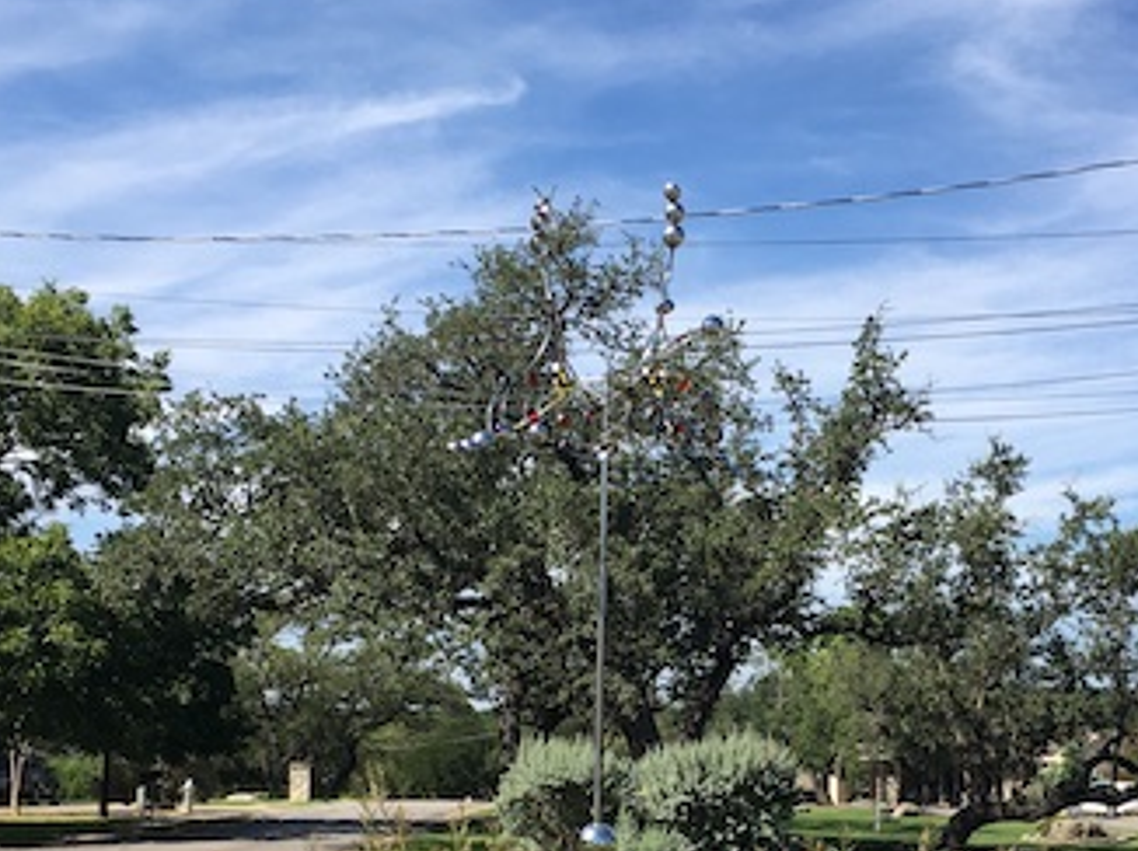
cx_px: 761
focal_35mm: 57
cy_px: 732
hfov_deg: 33.5
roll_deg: -1.0
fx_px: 1872
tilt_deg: +0.0
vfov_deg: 25.0
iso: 25
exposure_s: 1/1451
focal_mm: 4.15
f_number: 2.2
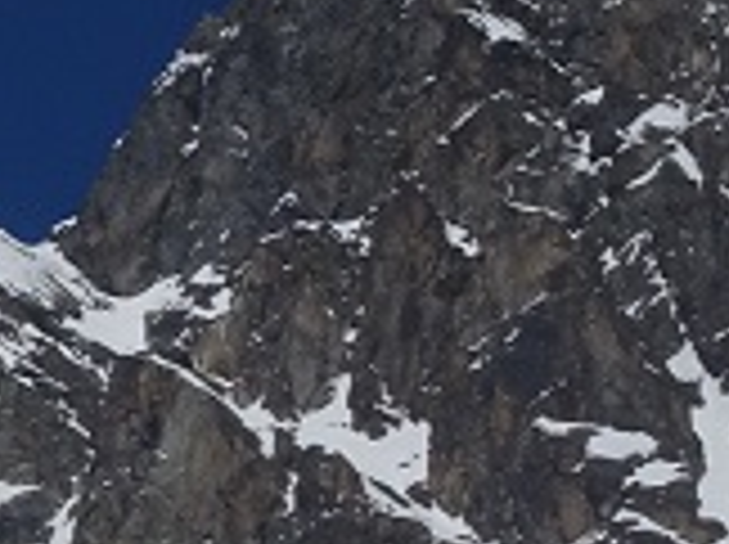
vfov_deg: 3.4
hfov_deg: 4.6
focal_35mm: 421
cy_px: 1560
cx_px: -1215
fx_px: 8853
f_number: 5
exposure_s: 1/2000
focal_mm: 11.66
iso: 80
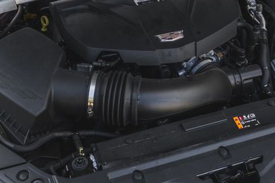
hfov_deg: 31.4
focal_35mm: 64
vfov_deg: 20.7
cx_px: 141
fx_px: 489
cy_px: 12
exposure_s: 1/200
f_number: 5
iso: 640
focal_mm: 24
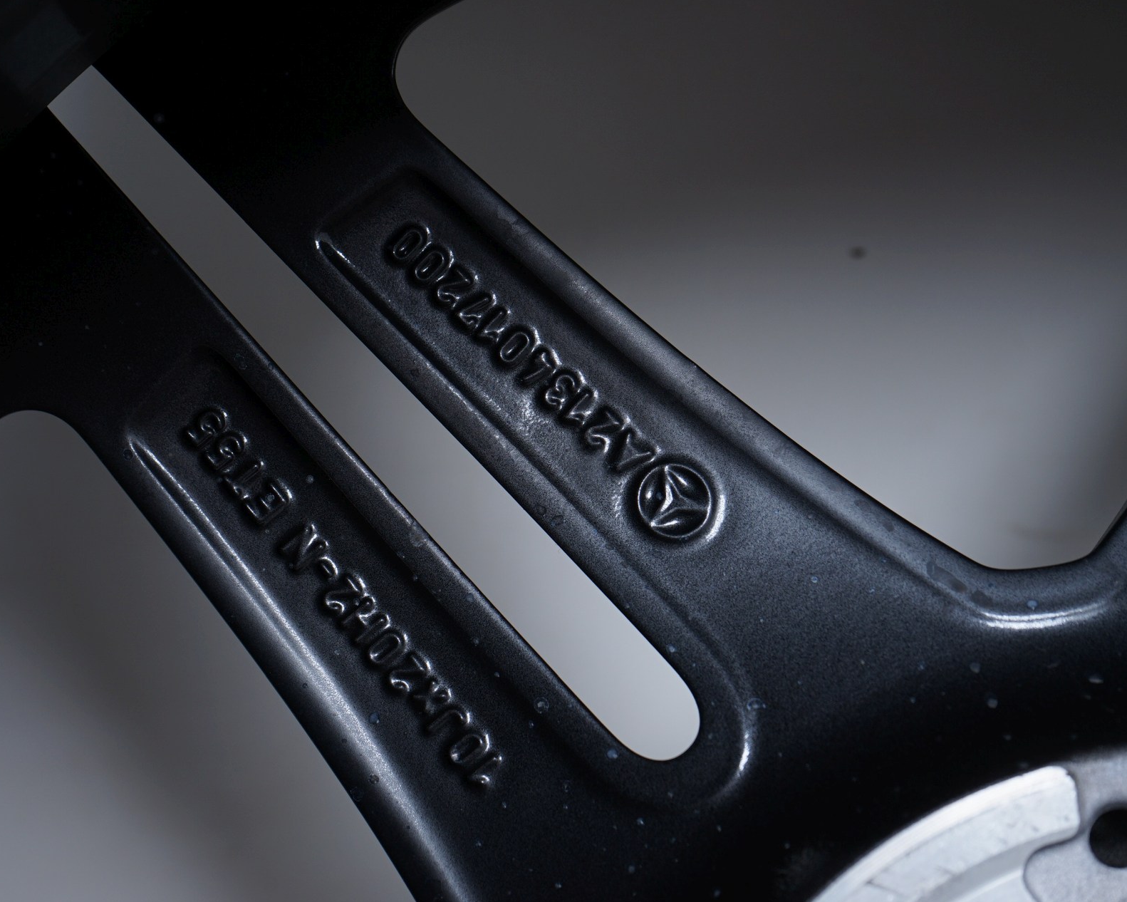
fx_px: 2202
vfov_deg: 23.2
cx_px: 494
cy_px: 449
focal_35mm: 66
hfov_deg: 28.7
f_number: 7.1
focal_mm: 58
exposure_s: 1/125
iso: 250
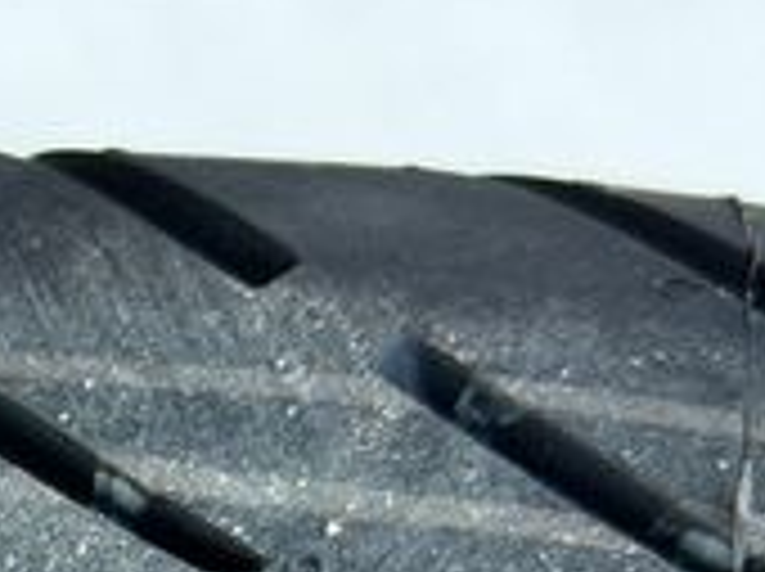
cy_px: 1054
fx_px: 3994
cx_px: -482
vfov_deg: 7.9
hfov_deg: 10.5
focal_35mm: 181
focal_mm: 6.76
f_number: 1.78
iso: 100
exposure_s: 1/80
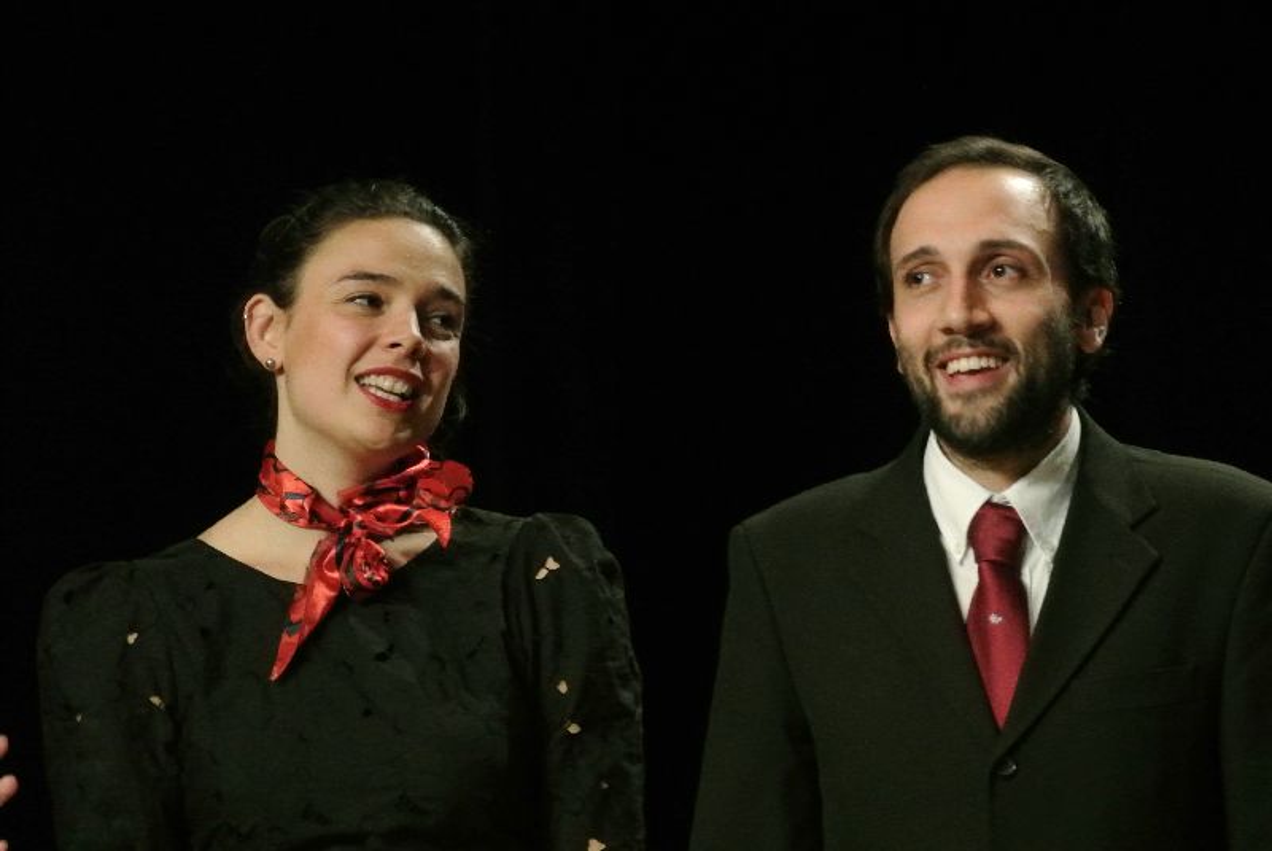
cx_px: 636
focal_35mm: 297
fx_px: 10503
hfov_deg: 6.9
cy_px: 426
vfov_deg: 4.6
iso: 3200
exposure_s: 1/60
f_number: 5.6
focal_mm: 110
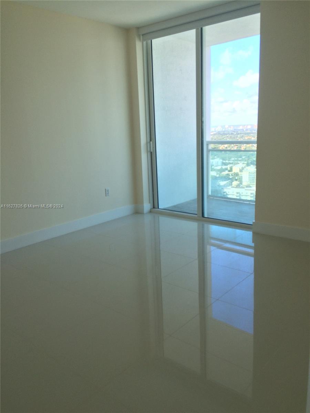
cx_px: 155
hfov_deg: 48.2
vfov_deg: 61.7
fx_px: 346
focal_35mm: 29
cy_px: 206
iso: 32
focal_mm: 4.15
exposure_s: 1/178
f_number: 2.2
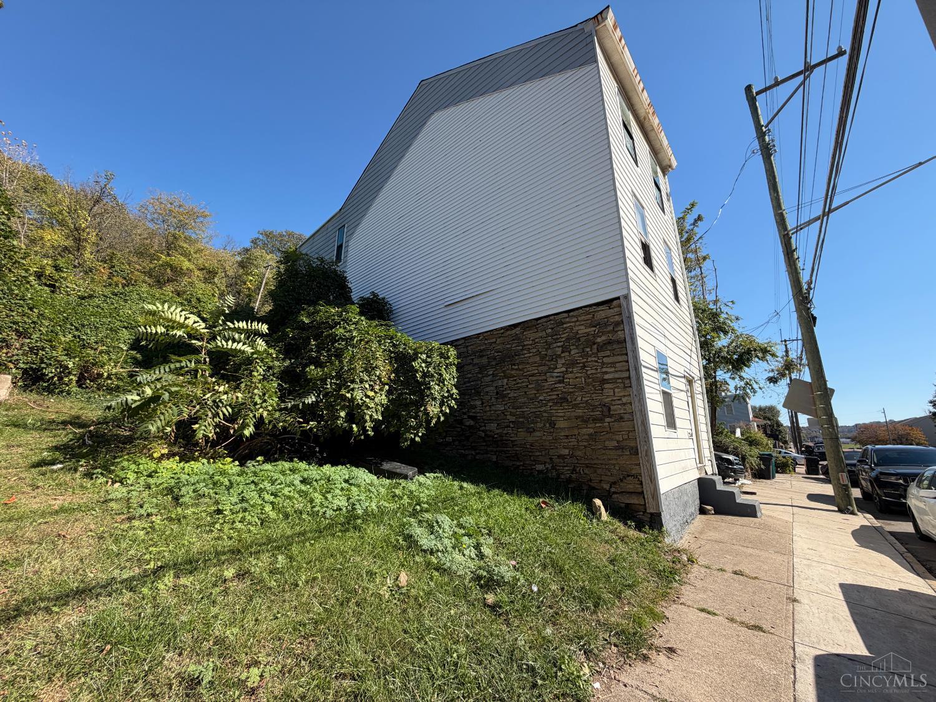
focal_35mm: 14
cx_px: 468
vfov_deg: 85.7
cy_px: 351
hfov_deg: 102.1
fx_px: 379
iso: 32
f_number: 2.2
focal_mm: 2.22
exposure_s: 1/770
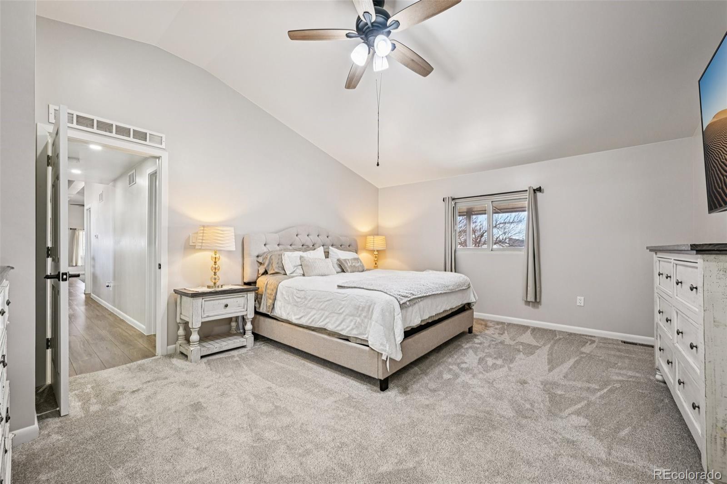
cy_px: 242
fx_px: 283
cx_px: 364
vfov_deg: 81.2
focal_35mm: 14
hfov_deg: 104.3
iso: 400
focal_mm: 14
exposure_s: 1/15
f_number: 10
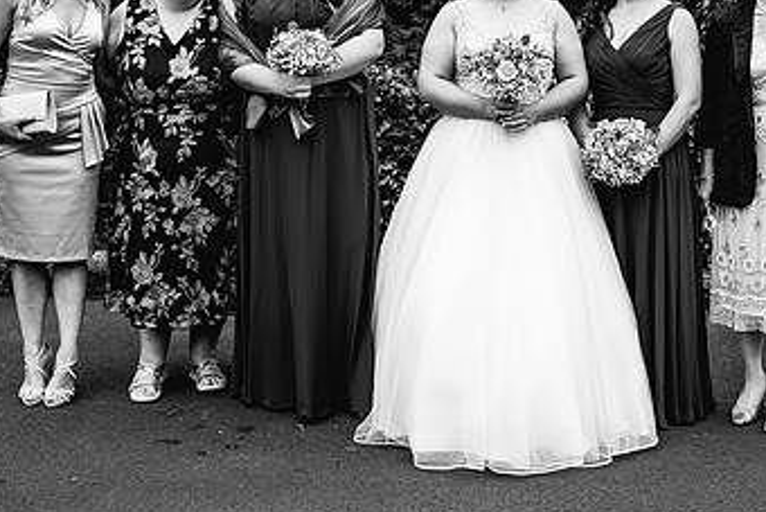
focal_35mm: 60
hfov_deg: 33.2
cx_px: 493
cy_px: 130
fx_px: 1277
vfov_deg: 22.4
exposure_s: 1/500
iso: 125
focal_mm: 35
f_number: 4
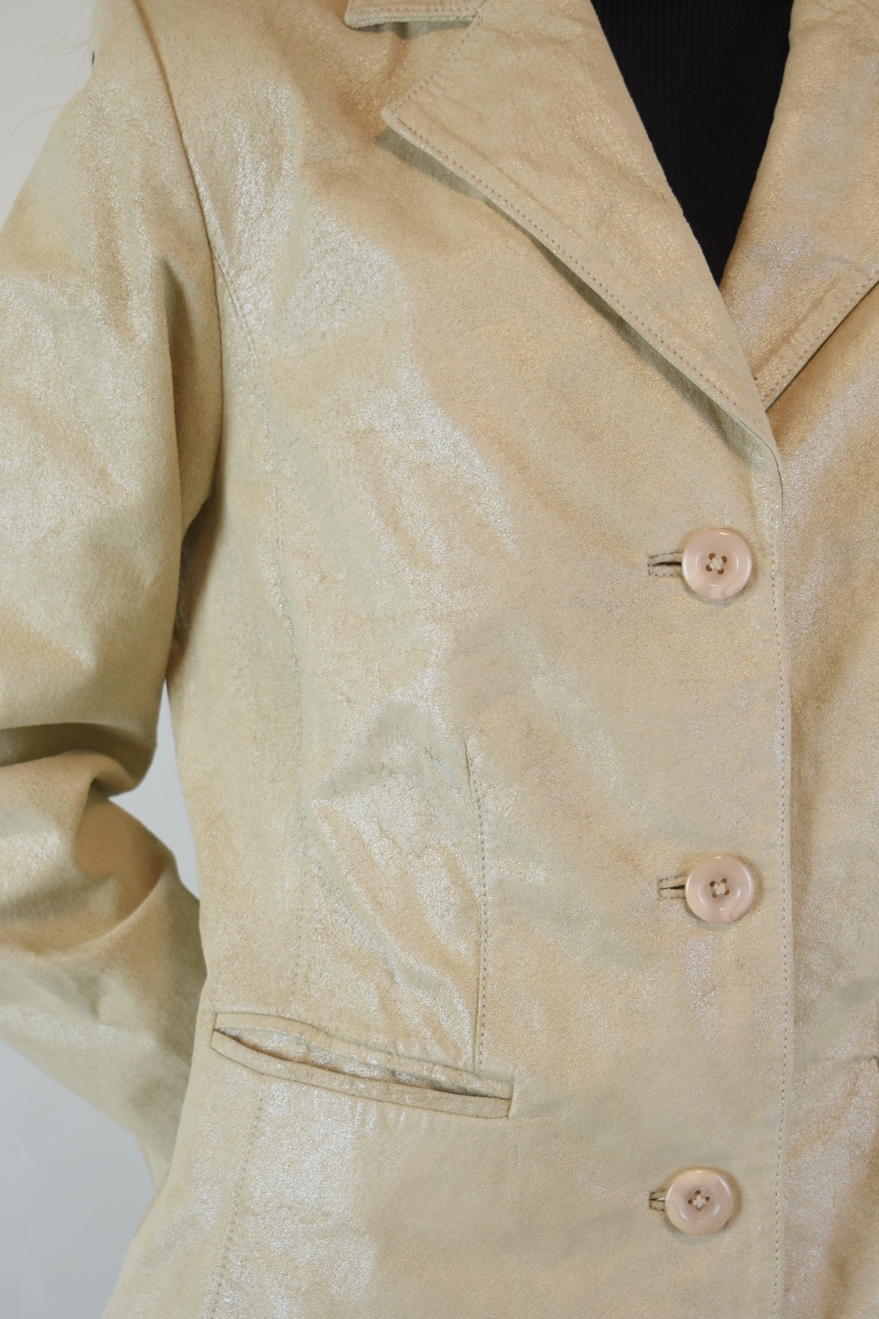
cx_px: 524
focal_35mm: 71
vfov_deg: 28.4
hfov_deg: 19.2
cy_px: 580
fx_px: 2600
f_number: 5
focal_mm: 38
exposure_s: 1/100
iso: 400
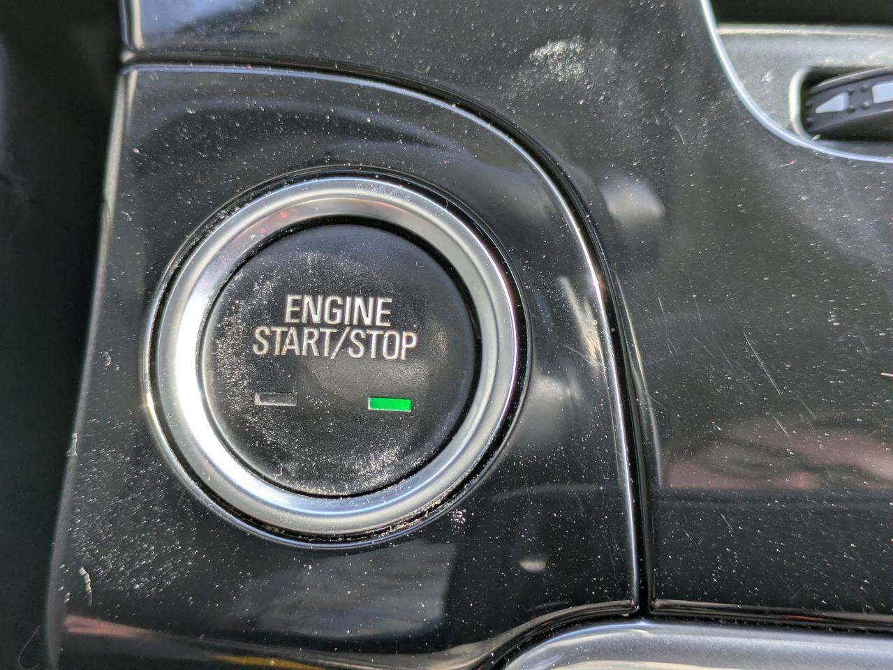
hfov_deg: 37.5
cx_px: 446
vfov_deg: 28.6
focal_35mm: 51
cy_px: 335
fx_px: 1316
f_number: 1.89
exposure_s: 1/138
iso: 69
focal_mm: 5.43
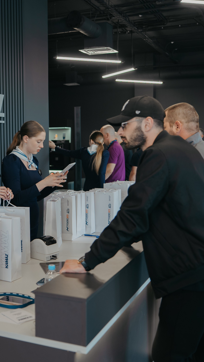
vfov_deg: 45.5
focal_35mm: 45
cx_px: 32
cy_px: 180
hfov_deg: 25.9
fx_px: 433
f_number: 2
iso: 100
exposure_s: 1/100
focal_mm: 28
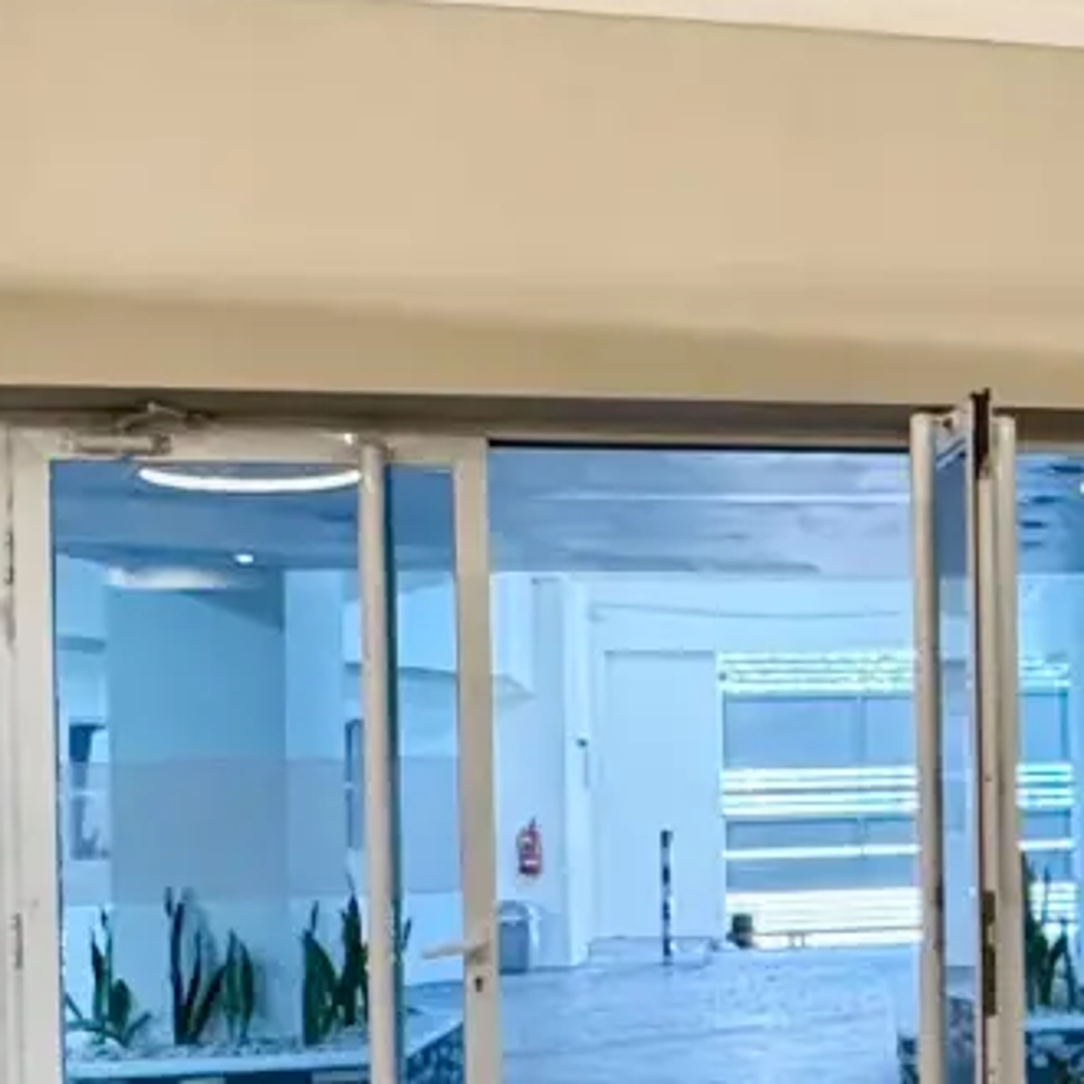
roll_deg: +0.9
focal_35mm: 72
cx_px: 1672
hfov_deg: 20.3
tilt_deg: -0.7
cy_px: 769
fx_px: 2551
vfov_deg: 23.8
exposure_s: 1/60
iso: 400
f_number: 2.2
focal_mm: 2.22
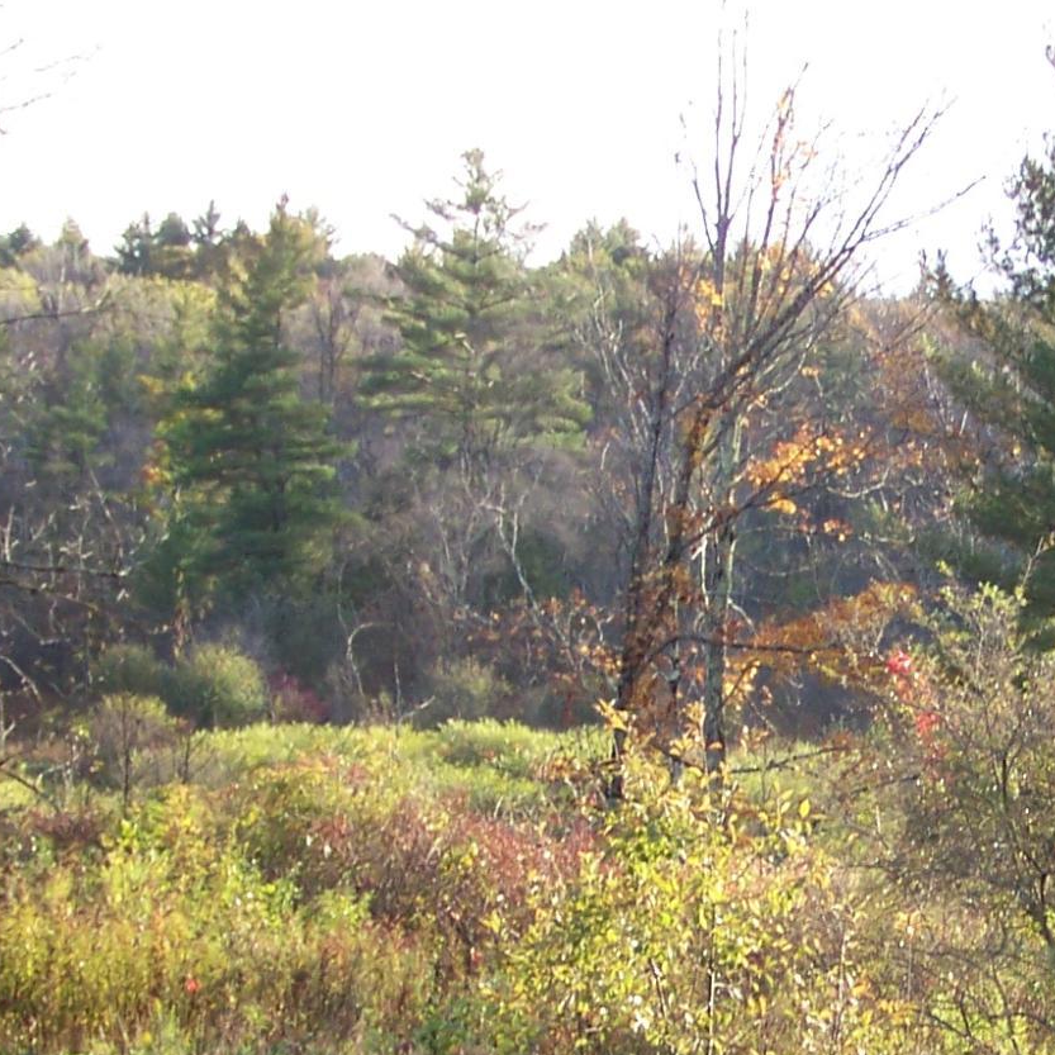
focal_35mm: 121
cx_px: 975
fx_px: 4172
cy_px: 762
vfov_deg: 14.4
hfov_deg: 14.3
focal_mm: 6.3
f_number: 2.8
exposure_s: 1/80
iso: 64
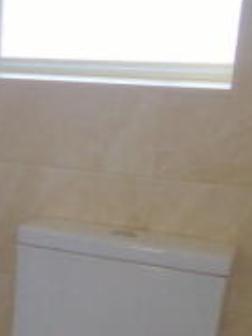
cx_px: -251
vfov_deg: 24.7
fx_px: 767
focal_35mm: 79
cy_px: 182
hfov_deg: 15.1
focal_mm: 4.5
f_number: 3.2
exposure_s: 1/80
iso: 100
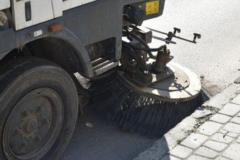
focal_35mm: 62
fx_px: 414
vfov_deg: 22.0
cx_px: 98
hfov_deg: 32.3
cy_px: 74
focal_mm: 34
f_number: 8
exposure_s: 1/250
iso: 250
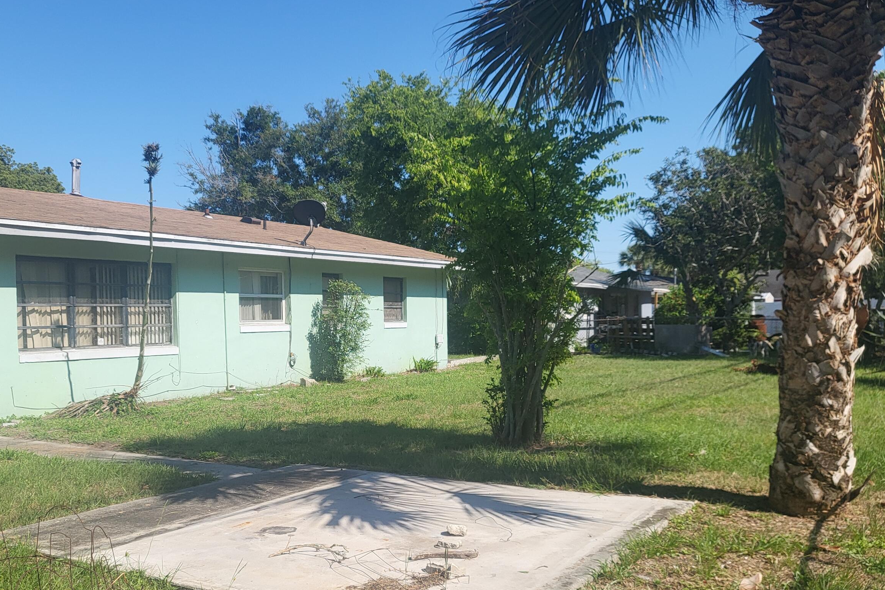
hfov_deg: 54.2
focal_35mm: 35
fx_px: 860
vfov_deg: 37.7
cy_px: 348
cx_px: 369
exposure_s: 1/2775
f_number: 1.8
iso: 50
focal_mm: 4.25
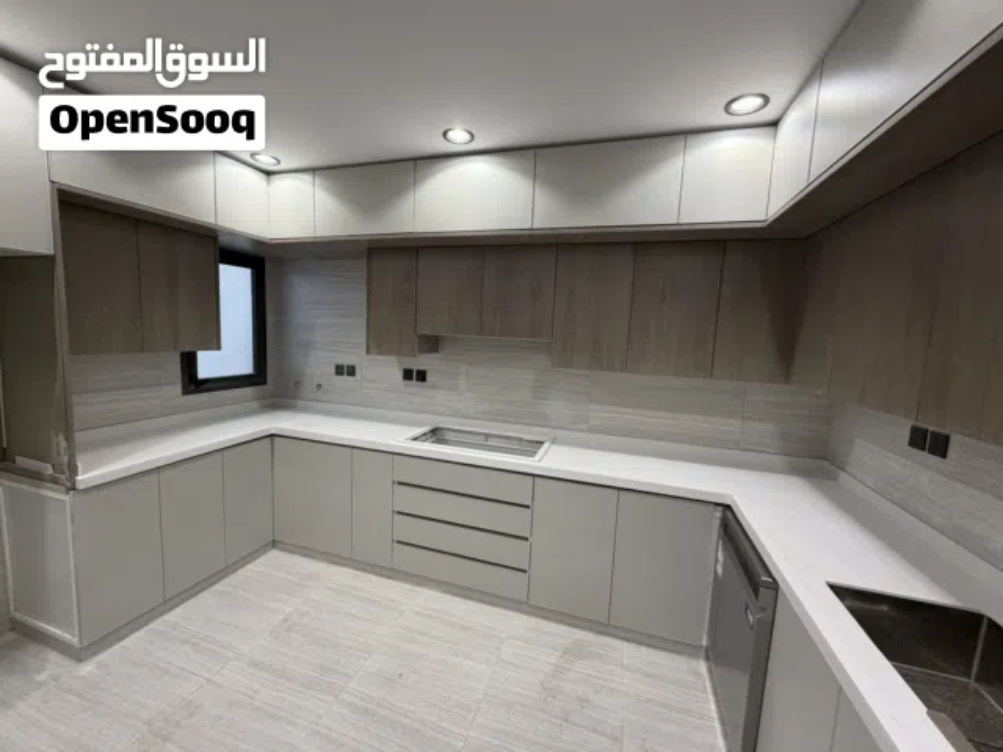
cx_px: 502
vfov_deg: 85.7
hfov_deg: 102.1
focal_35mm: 14
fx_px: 406
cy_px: 376
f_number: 2.2
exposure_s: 1/60
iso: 160
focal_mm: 2.22
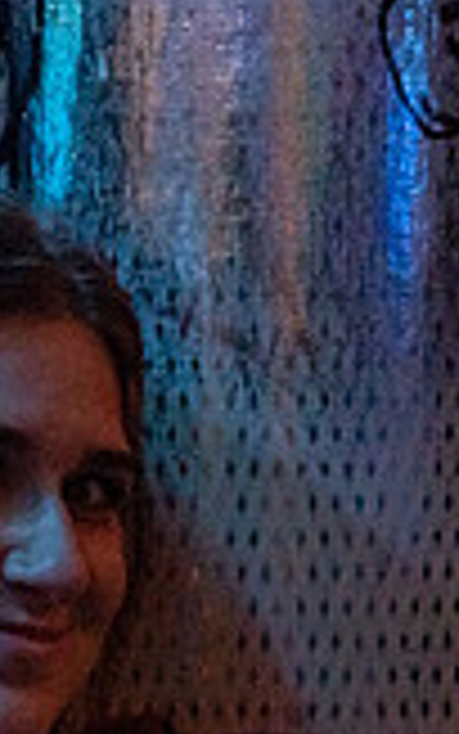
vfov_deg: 10.2
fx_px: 4099
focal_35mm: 205
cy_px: 658
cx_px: -456
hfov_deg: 6.2
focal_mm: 50
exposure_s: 1/200
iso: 3200
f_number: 1.8
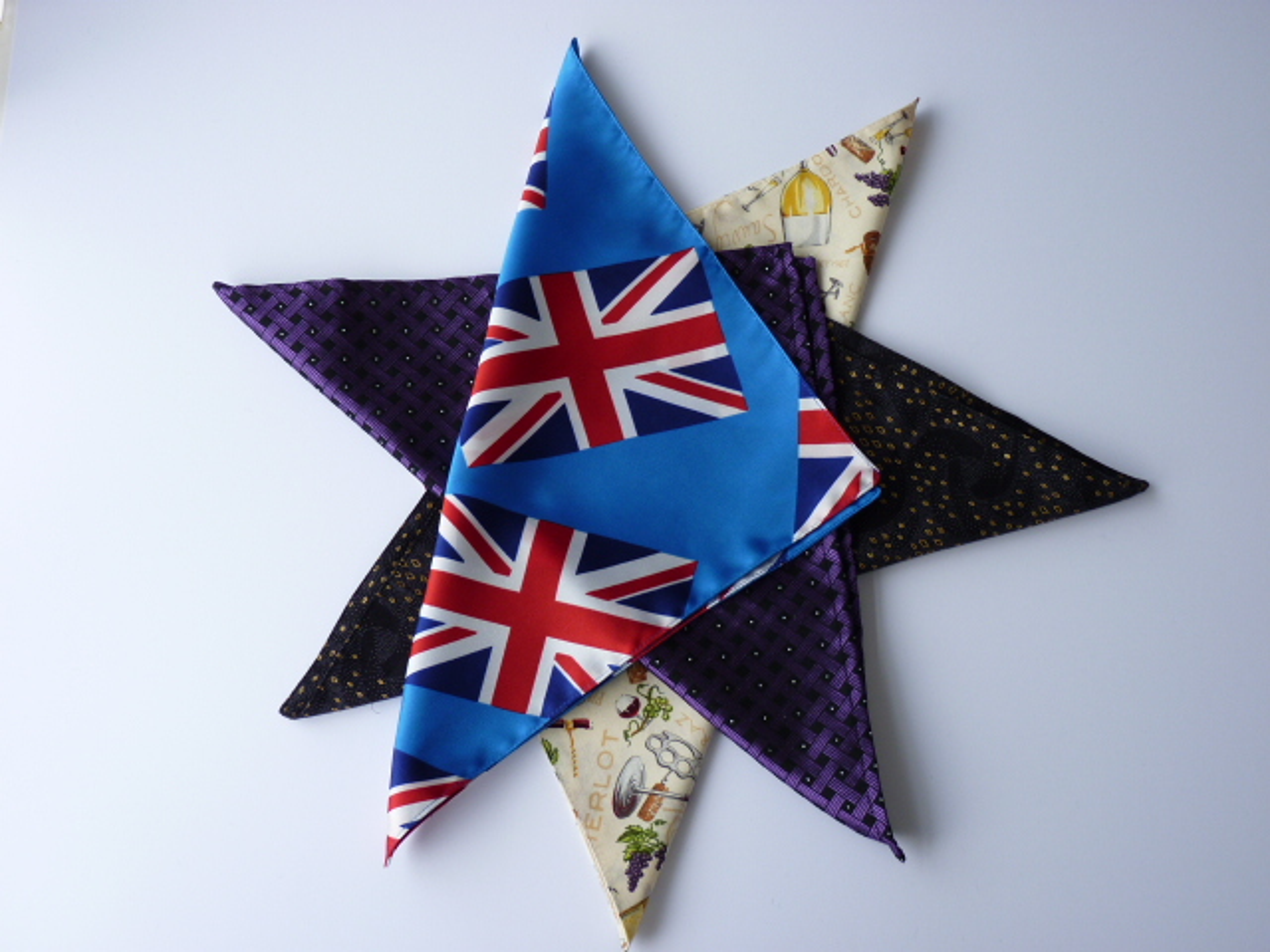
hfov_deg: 47.9
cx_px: 635
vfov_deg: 36.8
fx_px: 1431
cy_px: 476
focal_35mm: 39
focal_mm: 6.9
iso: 100
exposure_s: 1/25
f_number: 3
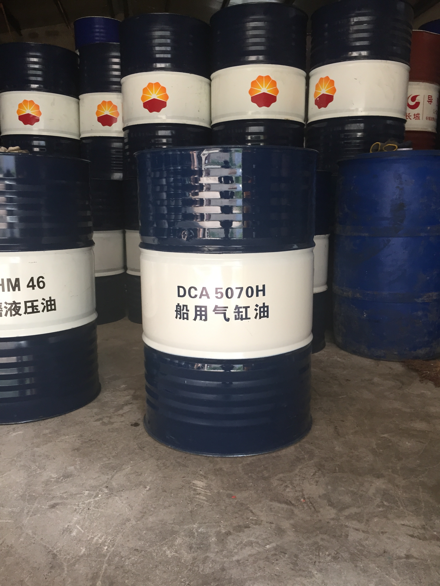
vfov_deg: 61.7
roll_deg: +0.8
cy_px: 293
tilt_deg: -9.5
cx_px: 220
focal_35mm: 29
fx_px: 491
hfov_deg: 48.2
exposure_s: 1/30
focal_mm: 4.15
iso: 32
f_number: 2.2
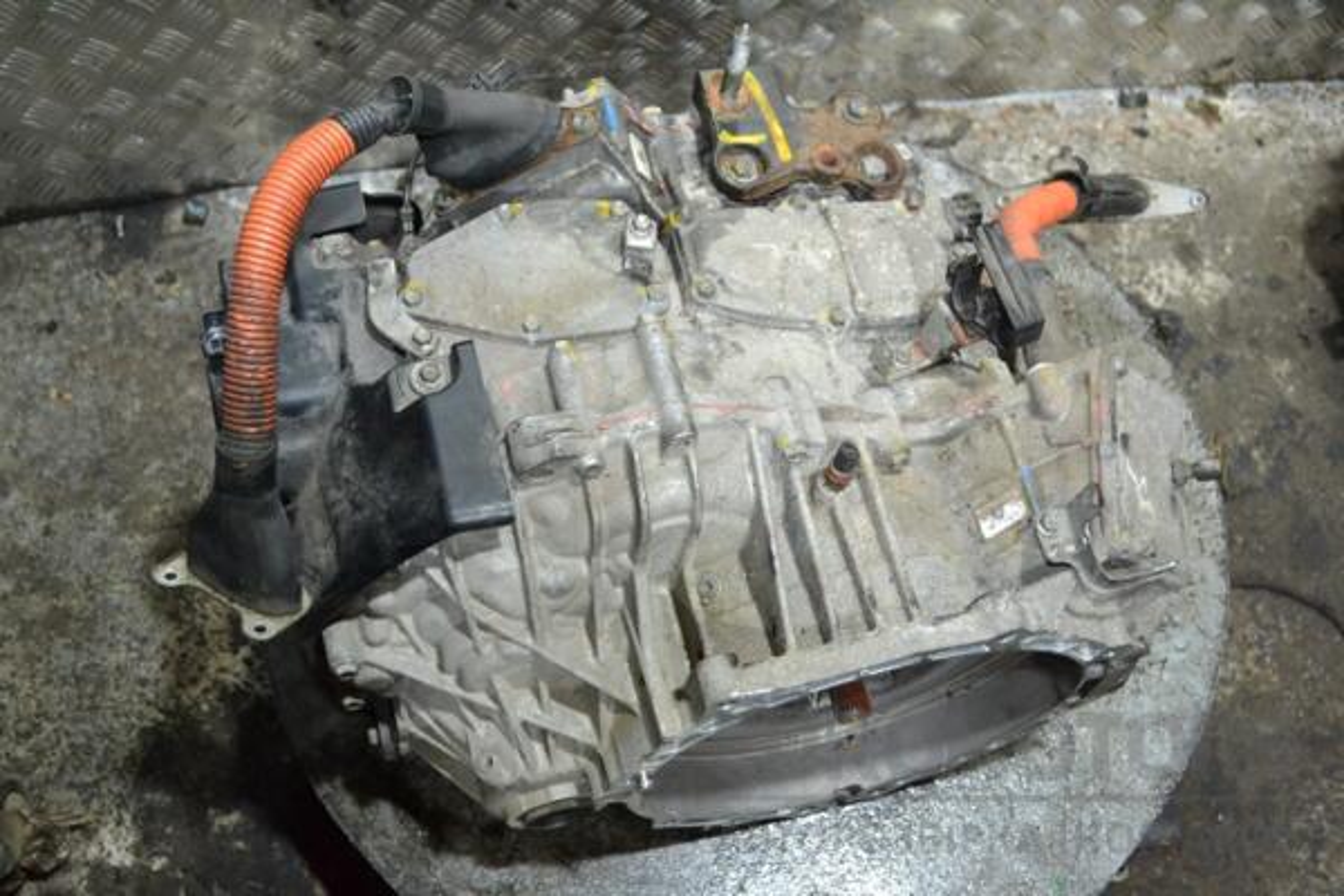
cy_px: 448
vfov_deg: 30.8
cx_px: 672
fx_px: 1624
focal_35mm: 44
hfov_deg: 45.0
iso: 1800
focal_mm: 29
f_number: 4.5
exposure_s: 1/60
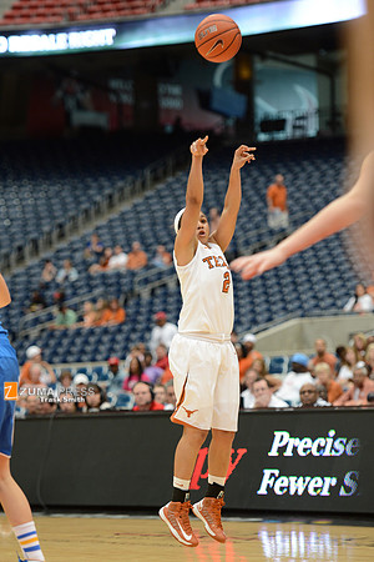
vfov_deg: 16.8
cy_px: 281
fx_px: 1901
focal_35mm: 122
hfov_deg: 11.2
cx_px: 187
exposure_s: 1/1250
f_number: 2.8
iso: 1250
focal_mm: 122
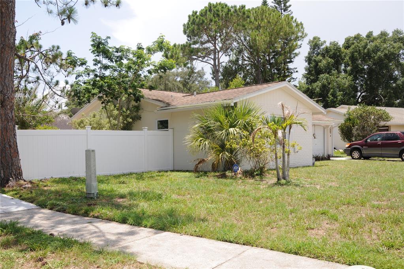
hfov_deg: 59.5
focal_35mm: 32
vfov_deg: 41.6
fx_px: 353
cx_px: 202
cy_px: 134
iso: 200
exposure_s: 1/250
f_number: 8
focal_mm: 21
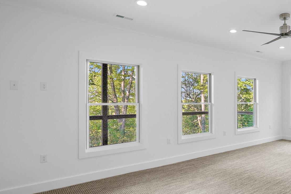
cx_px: 227
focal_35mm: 26
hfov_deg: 64.1
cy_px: 96
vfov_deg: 49.6
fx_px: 210
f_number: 9
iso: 200
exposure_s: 1/4
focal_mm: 14
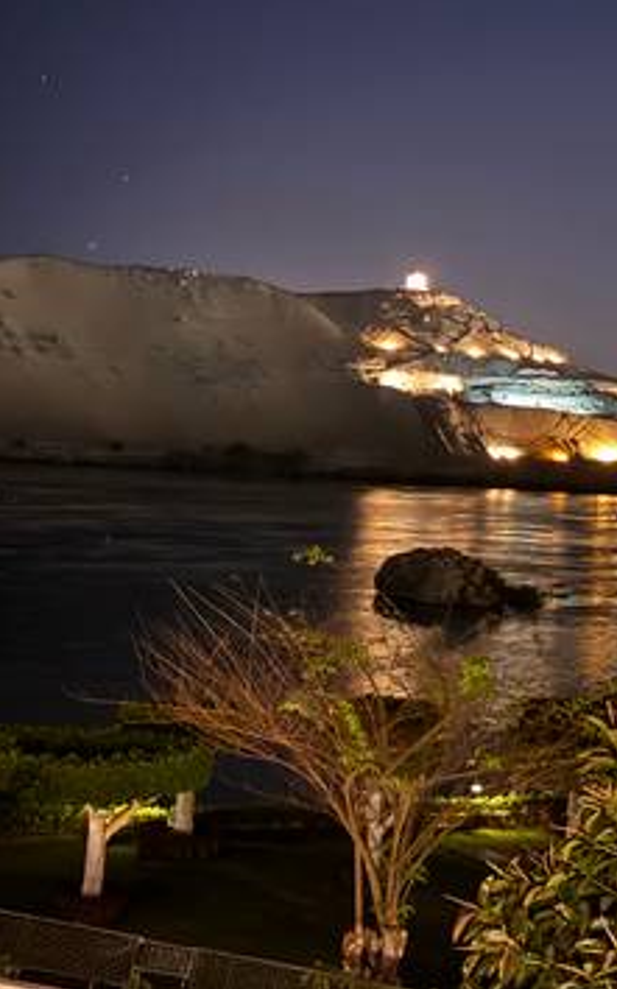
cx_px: 441
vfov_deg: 29.8
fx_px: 1858
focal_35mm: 69
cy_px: 489
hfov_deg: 18.8
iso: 1000
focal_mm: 6.76
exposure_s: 1/2
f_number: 1.78
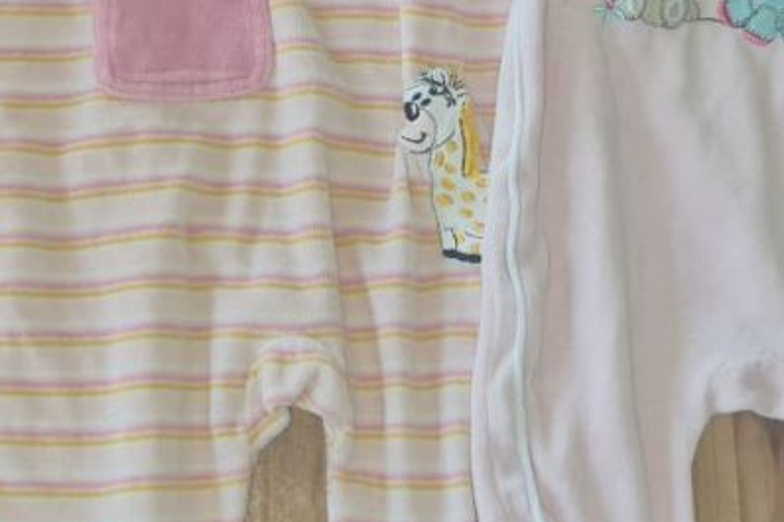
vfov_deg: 20.0
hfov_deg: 29.5
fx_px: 1480
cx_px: 268
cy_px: 234
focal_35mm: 68
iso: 76
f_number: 1.8
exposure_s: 1/100
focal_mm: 5.4
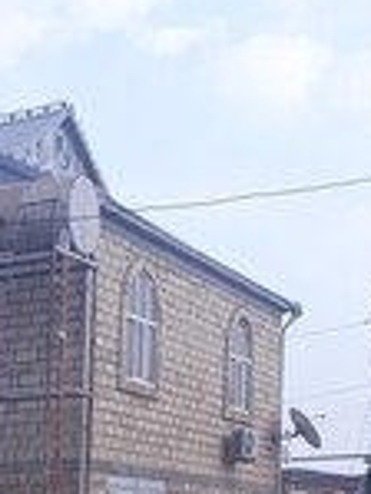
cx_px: -159
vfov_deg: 19.5
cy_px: 696
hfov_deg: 15.4
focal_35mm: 90
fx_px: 1284
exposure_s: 1/633
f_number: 1.9
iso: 40
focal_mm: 3.6
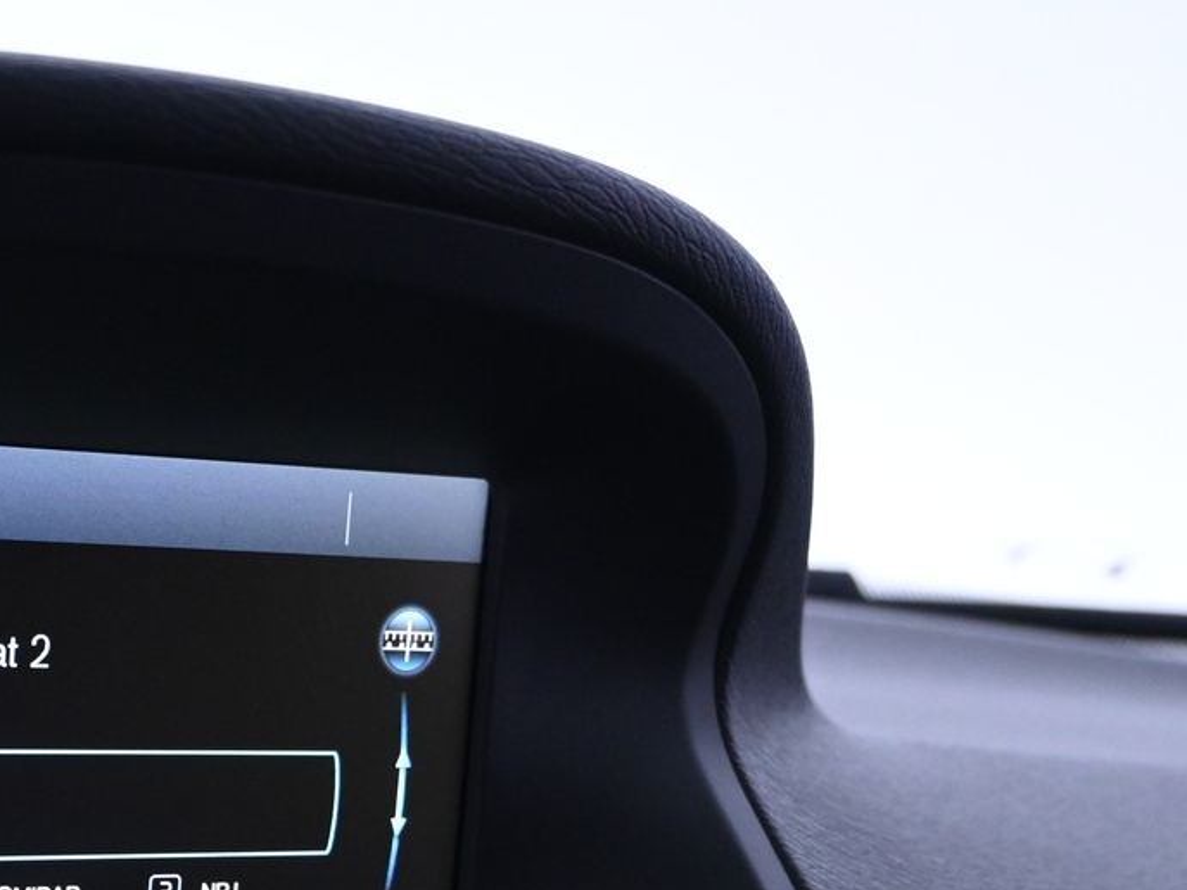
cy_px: 890
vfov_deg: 20.9
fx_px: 2331
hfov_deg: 26.9
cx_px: -12
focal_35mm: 68
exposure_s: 1/30
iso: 1800
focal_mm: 20
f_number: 3.8
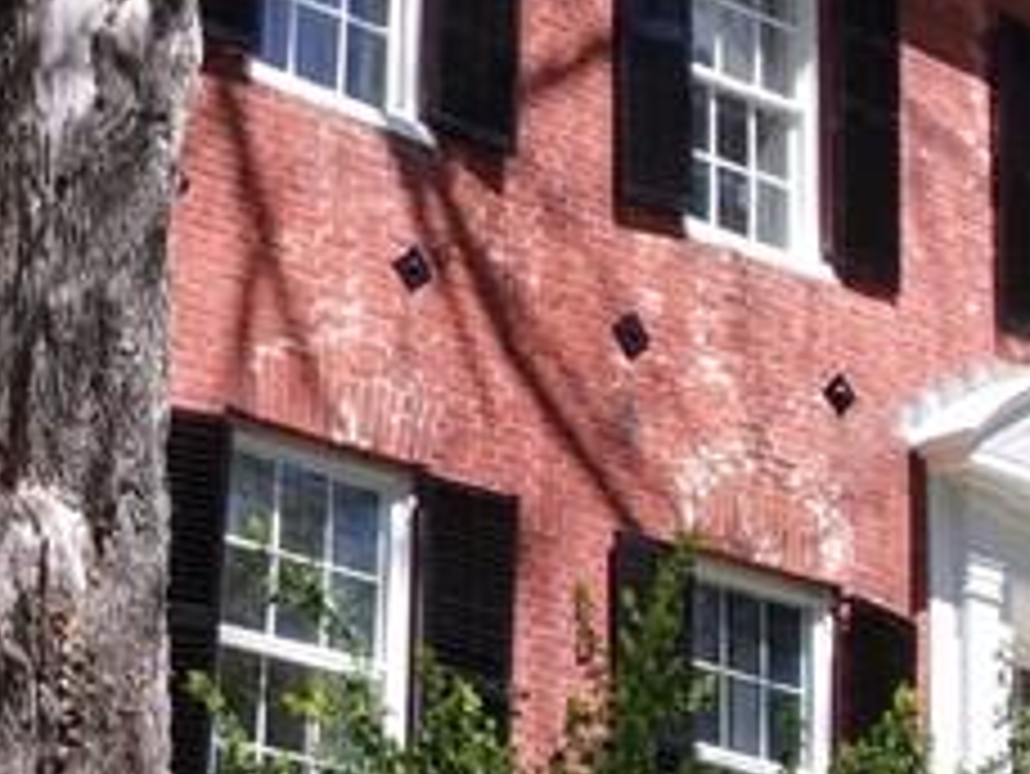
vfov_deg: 11.9
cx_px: 495
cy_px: 279
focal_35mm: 125
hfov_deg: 15.8
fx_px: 3721
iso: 80
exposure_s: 1/42
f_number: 10.8
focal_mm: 5.1
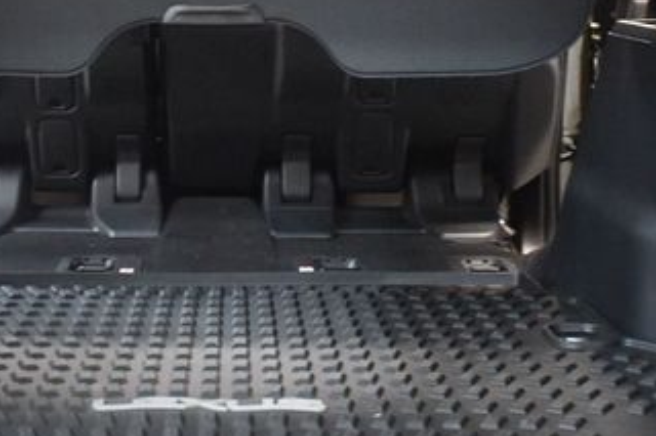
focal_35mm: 78
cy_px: 115
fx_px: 1421
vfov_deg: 17.4
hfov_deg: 25.9
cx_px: 215
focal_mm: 26
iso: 8000
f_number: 3.8
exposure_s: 1/60
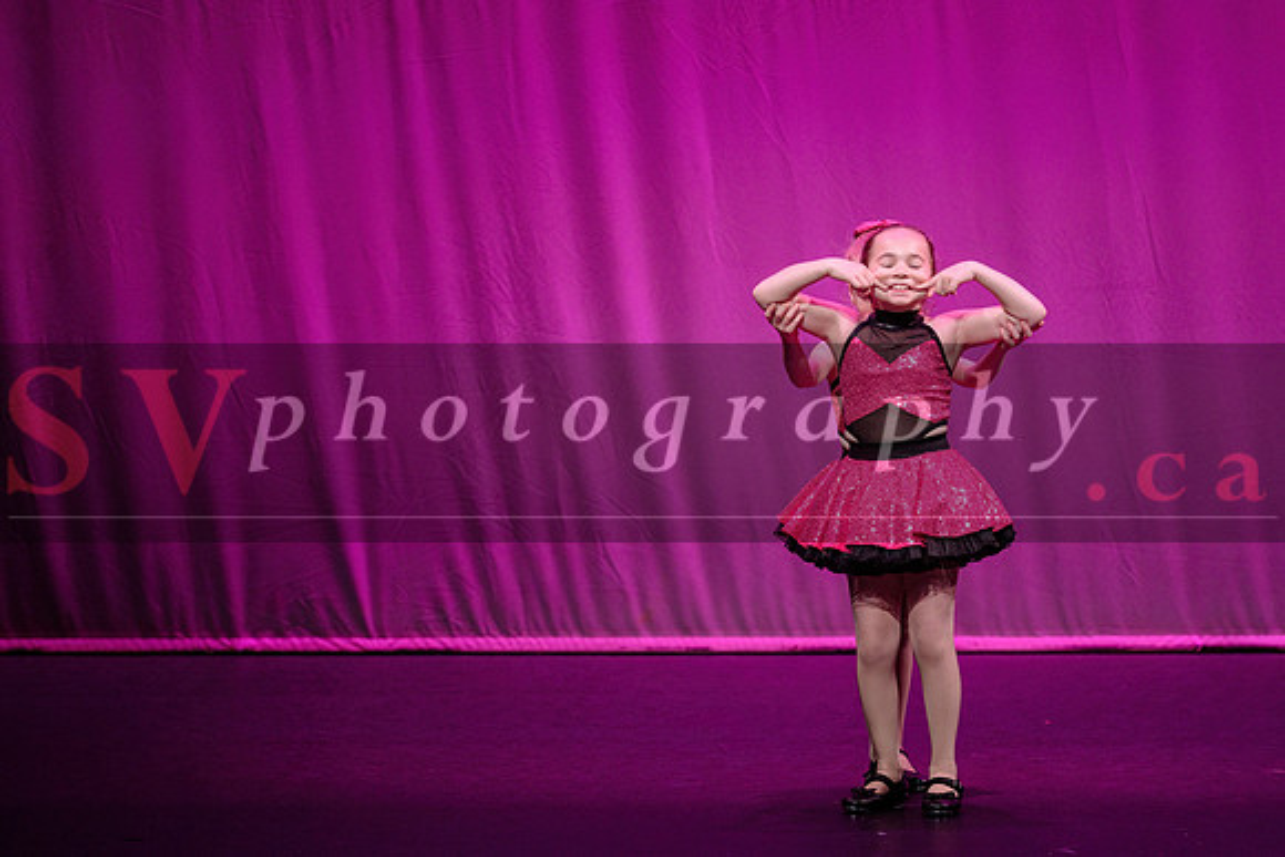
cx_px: 805
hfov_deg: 8.2
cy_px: 536
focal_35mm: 251
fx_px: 8971
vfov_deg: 5.5
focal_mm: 200
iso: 1250
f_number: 2.8
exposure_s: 1/320
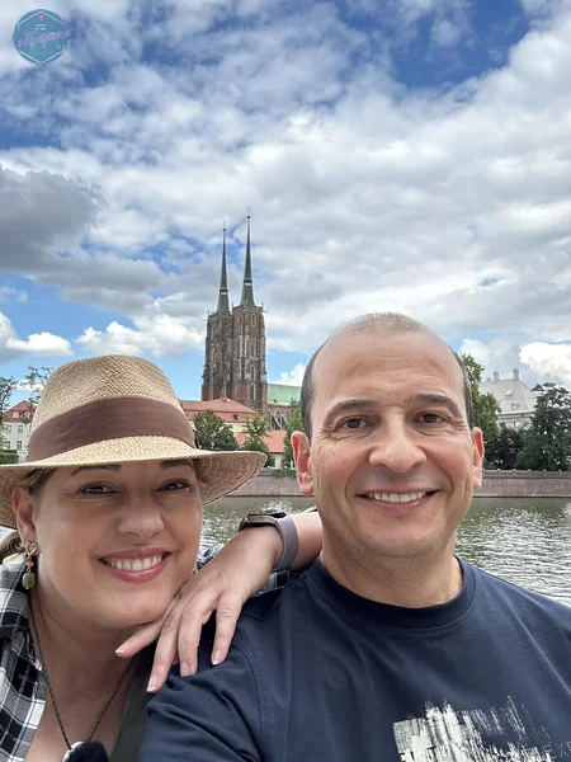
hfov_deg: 46.8
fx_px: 660
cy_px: 381
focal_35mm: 30
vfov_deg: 60.0
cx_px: 286
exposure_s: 1/276
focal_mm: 2.69
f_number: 1.9
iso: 25
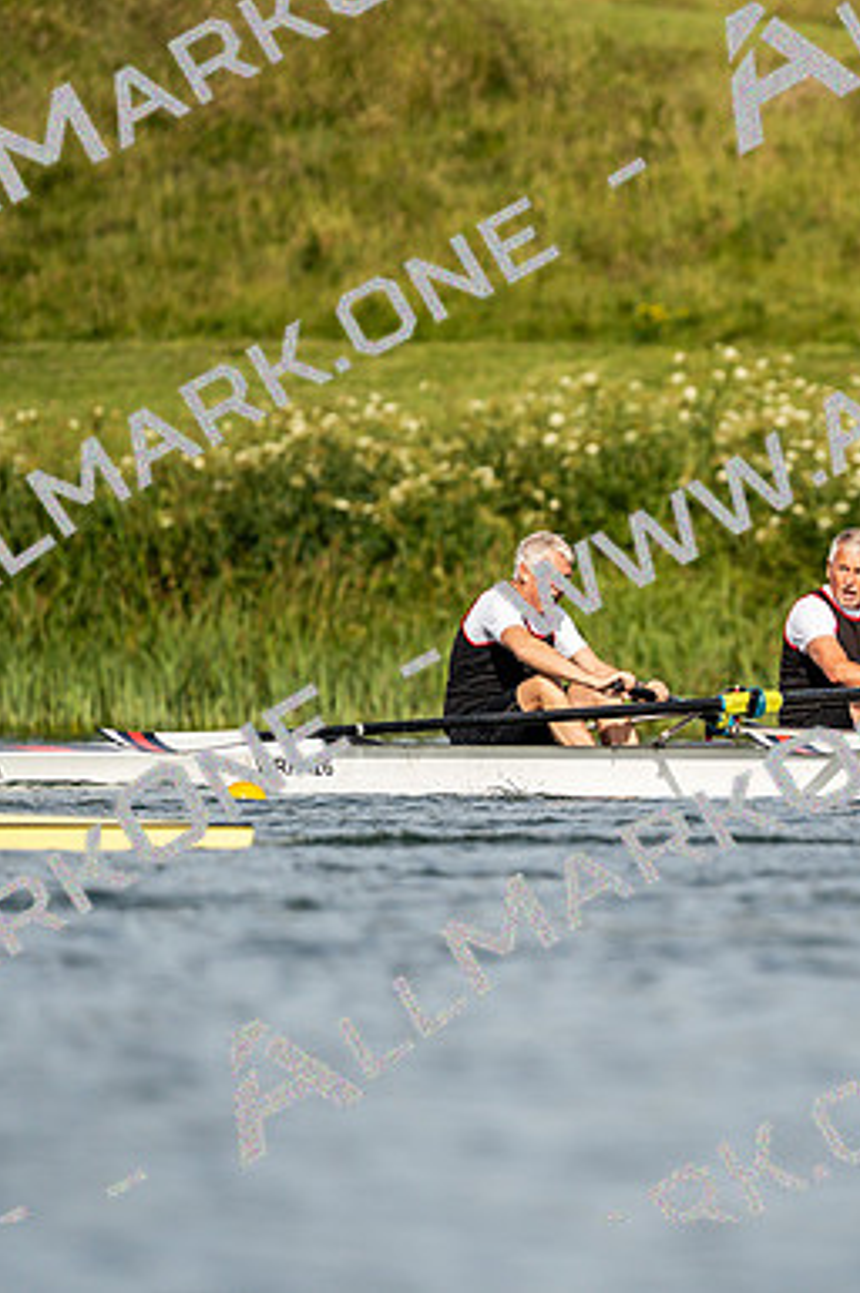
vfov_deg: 2.3
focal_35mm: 905
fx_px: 32485
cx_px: 910
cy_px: 646
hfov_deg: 1.5
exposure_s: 1/2000
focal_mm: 600
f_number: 6.3
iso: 200
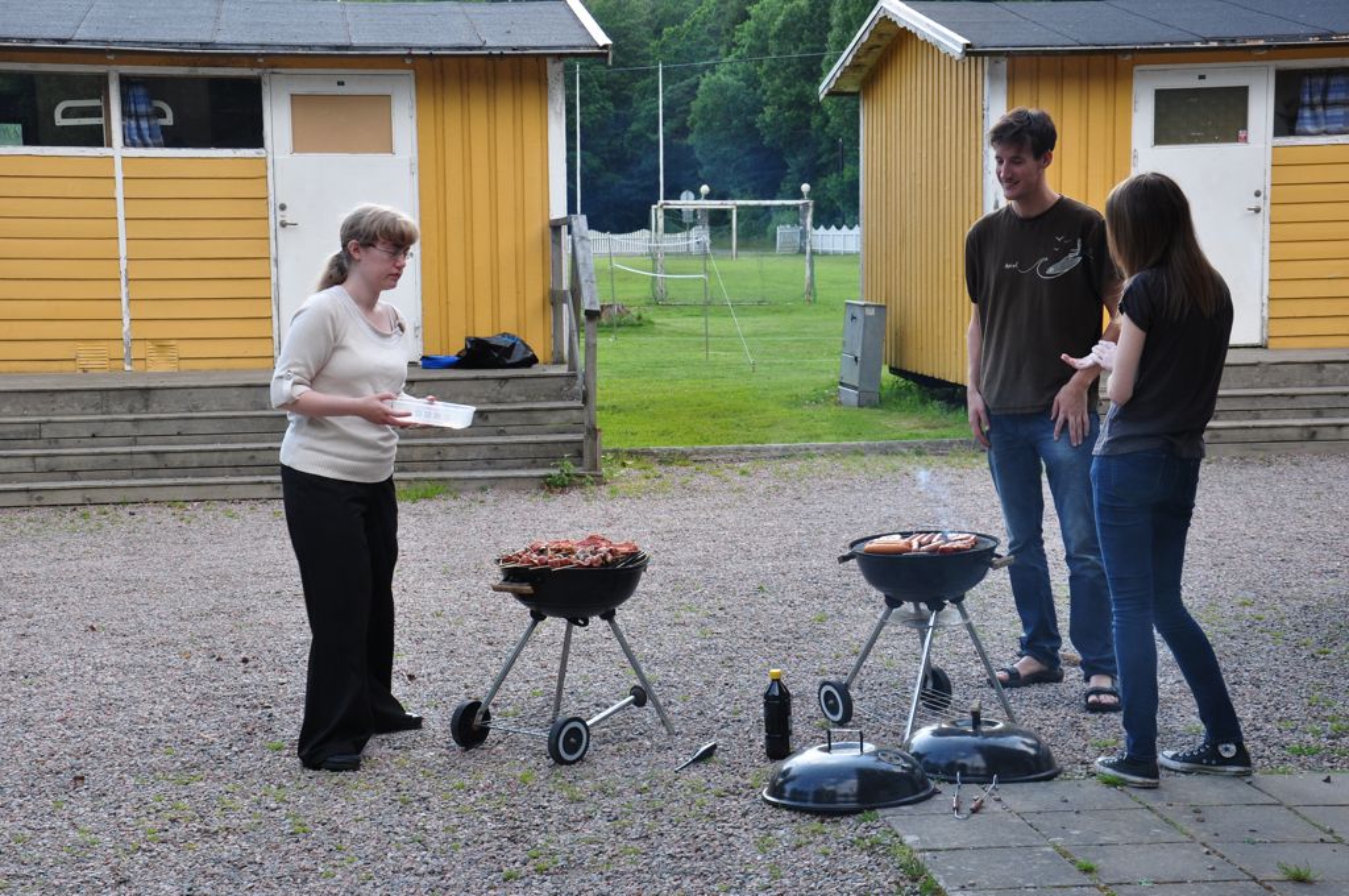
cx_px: 674
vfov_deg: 21.5
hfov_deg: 31.9
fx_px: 2358
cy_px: 448
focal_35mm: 63
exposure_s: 1/100
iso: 200
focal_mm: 42
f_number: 9
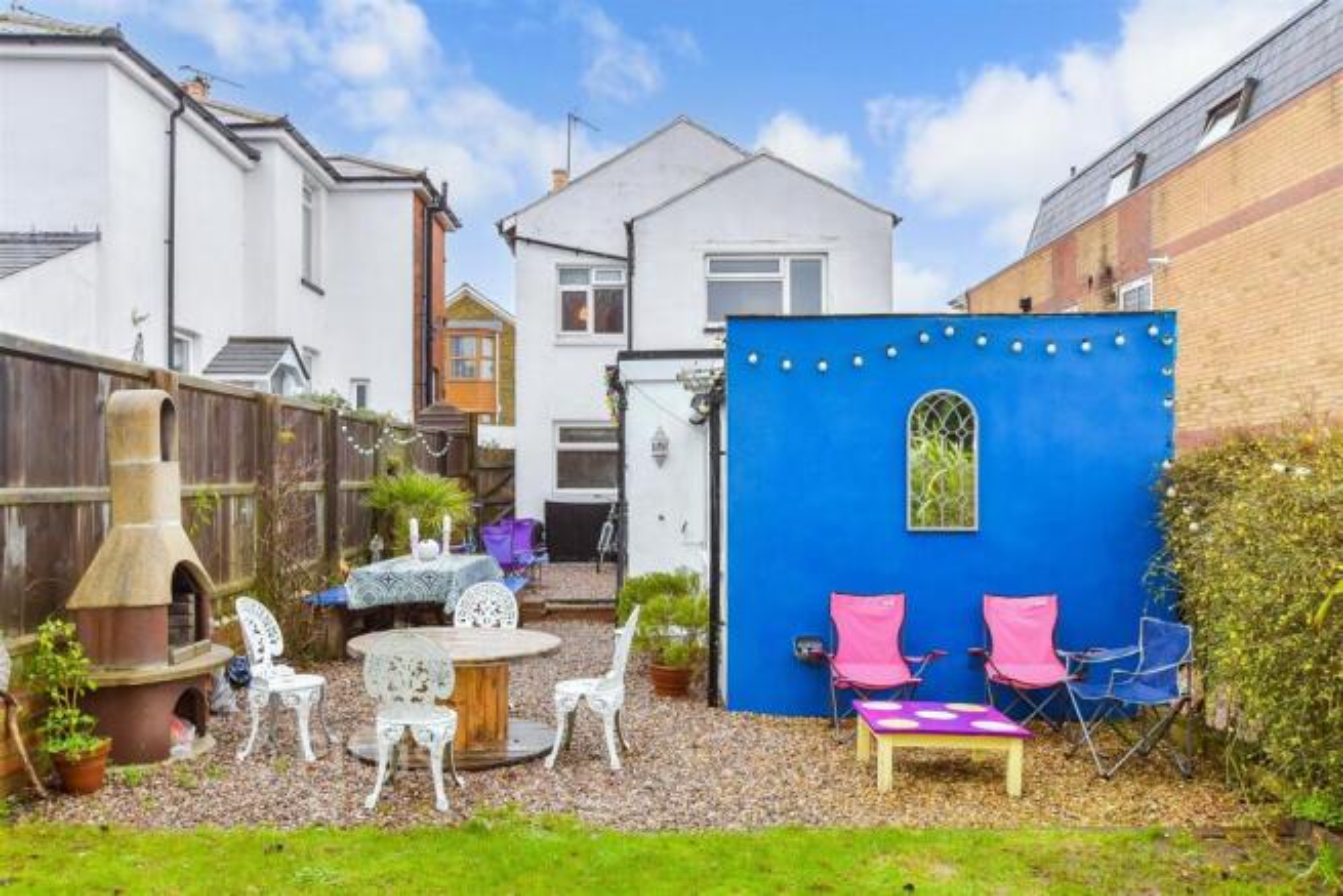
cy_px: 448
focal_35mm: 30
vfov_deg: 43.6
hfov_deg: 61.9
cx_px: 672
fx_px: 1119
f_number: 7.1
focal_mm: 20
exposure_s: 1/100
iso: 500
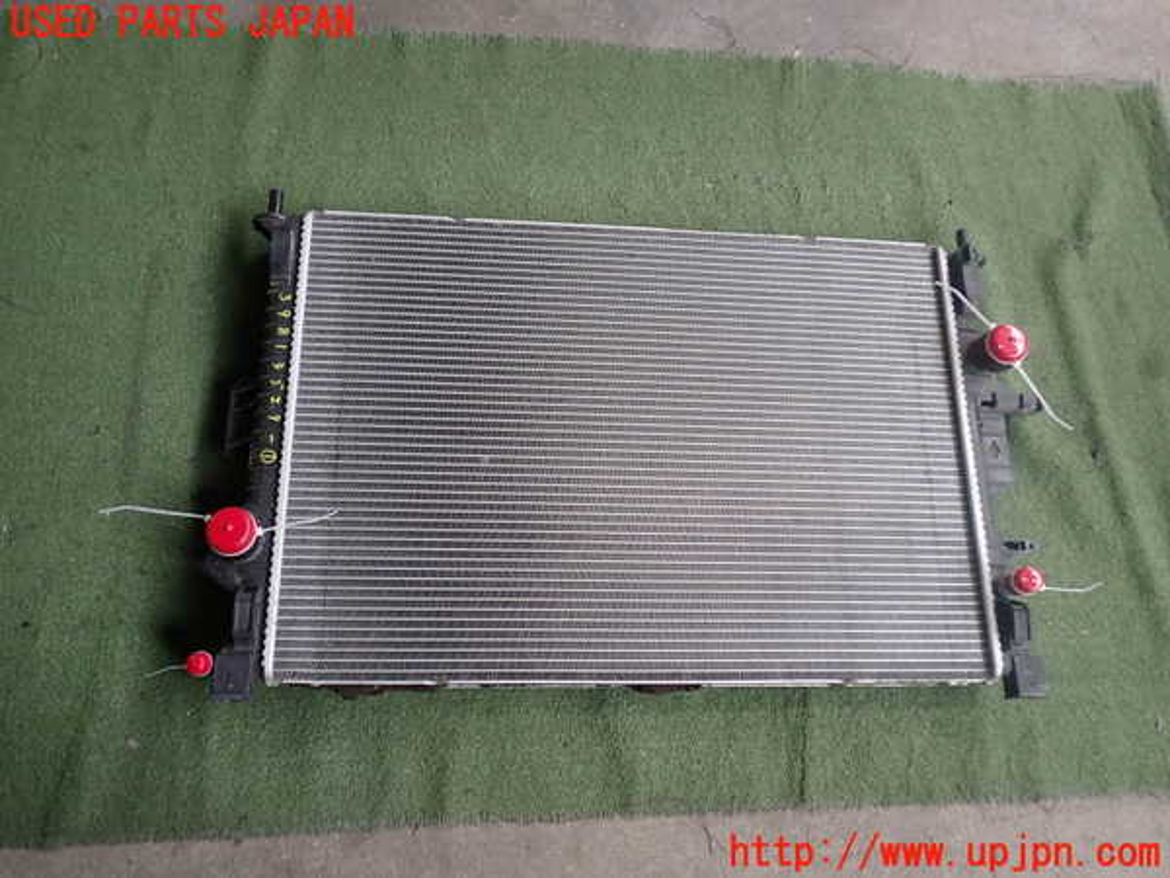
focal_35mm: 30
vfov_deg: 46.8
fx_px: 1014
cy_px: 439
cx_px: 585
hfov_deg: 60.0
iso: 200
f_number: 2.3
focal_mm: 5.4
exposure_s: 1/100
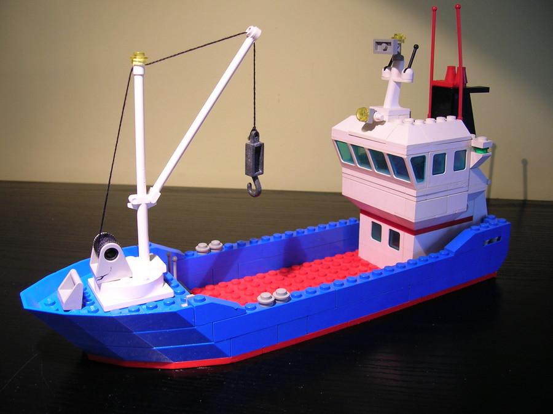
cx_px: 276
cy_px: 207
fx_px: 543
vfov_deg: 41.7
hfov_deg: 54.0
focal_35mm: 34
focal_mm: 5.7
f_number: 2.9
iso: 50
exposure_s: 1/7.2
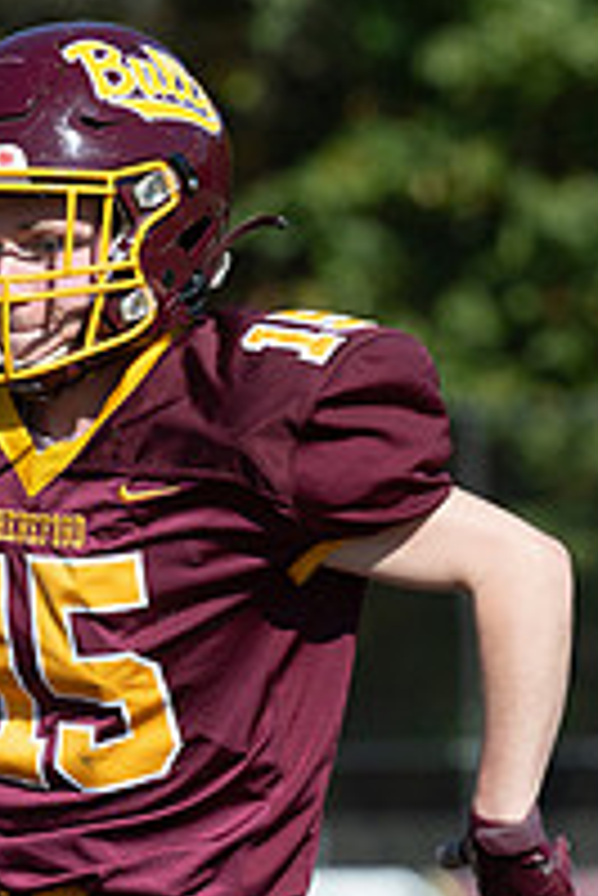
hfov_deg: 2.6
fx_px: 13008
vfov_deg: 3.9
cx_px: 111
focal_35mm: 523
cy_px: 784
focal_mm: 125
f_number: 3.5
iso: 64
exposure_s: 1/800
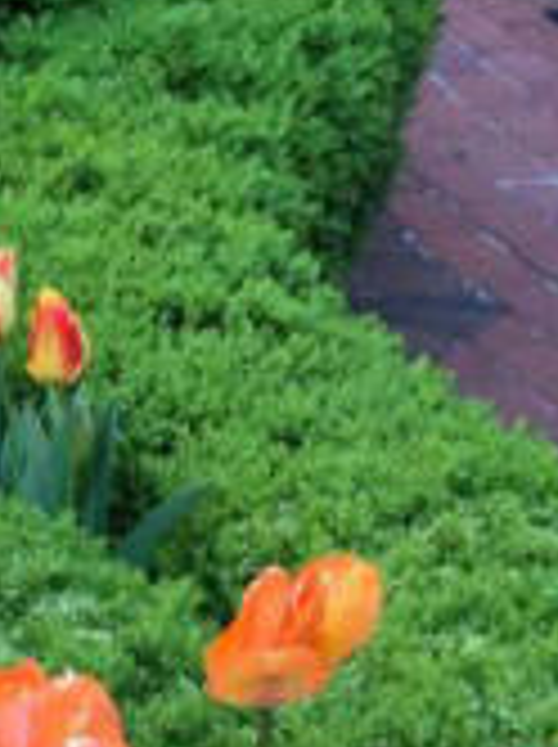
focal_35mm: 140
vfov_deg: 13.6
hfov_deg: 9.4
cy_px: 945
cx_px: -783
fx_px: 3017
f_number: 2.2
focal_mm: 4.15
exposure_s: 1/120
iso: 50
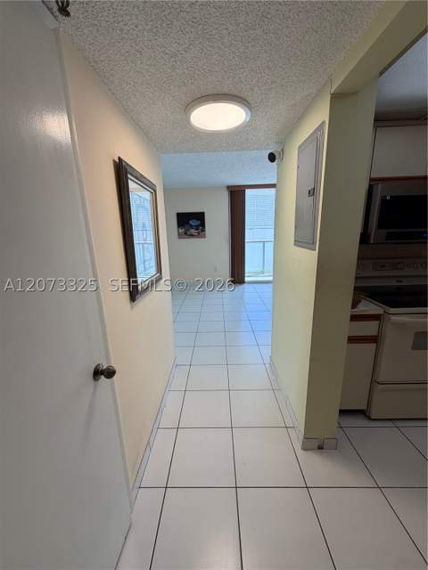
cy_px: 285
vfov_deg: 102.1
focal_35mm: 14
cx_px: 214
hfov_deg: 85.7
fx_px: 231
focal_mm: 2.22
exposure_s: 1/121
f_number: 2.2
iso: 100
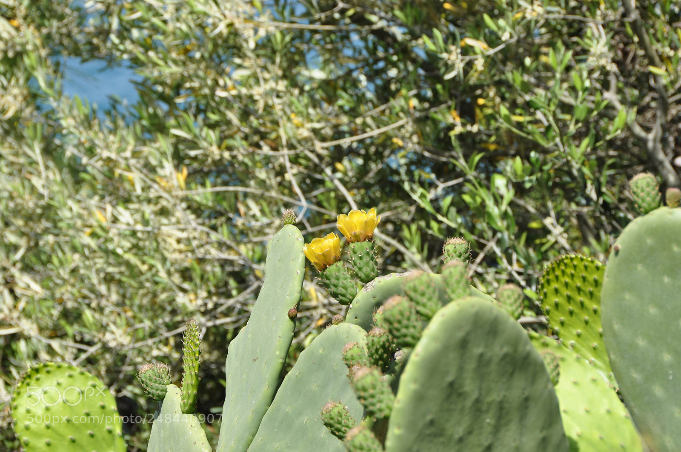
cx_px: 340
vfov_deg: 6.1
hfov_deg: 9.2
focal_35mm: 225
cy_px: 226
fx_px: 4251
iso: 200
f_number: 10
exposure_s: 1/200
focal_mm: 150
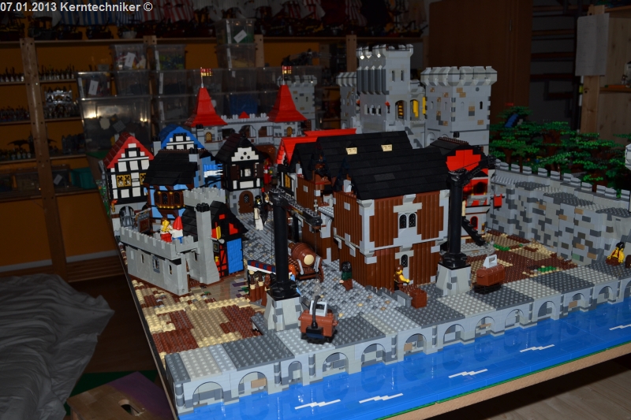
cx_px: 316
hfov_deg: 57.2
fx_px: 578
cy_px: 210
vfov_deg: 40.0
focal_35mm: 33
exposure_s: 1/60
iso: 100
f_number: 8
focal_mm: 22
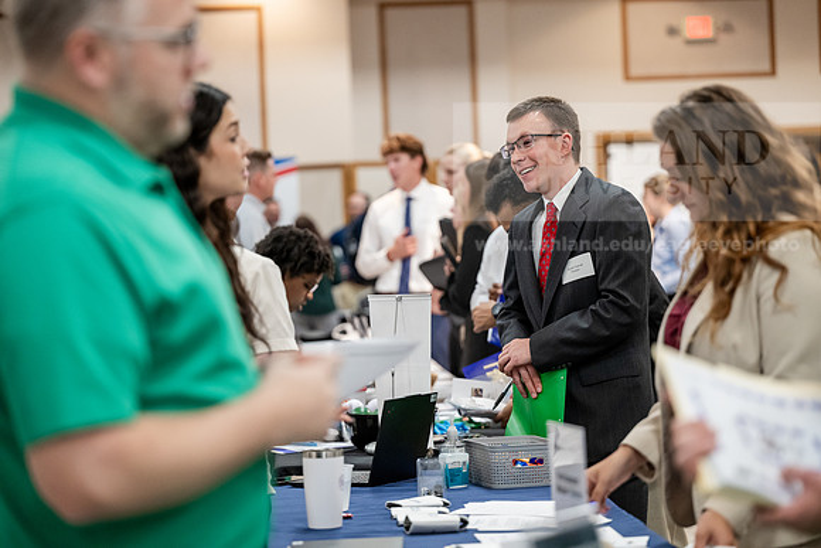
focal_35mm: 99
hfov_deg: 20.6
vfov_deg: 13.8
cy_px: 274
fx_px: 2258
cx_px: 410
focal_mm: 99
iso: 2500
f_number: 2.8
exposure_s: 1/200
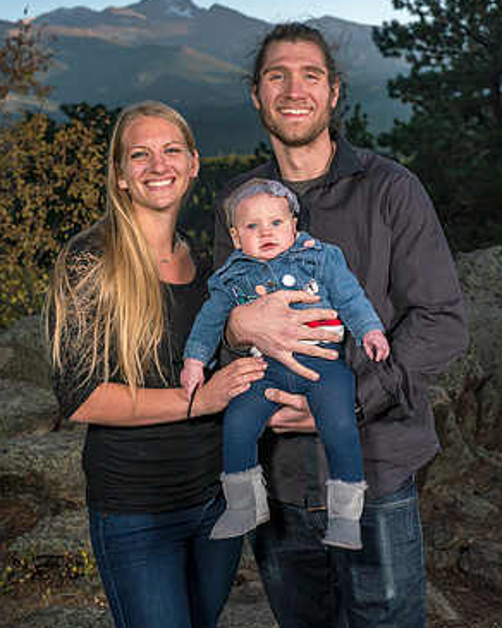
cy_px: 294
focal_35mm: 52
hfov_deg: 29.1
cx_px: 253
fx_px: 966
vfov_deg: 36.0
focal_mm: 45
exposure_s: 1/250
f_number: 6.3
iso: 100
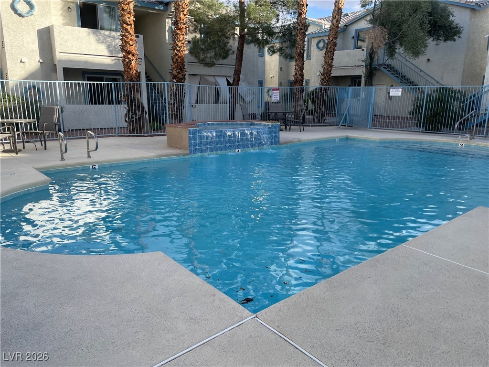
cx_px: 244
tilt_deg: -14.5
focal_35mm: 26
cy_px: 184
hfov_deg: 67.3
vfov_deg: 53.1
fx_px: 367
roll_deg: -0.3
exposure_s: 1/947
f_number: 1.6
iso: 32
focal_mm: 4.2
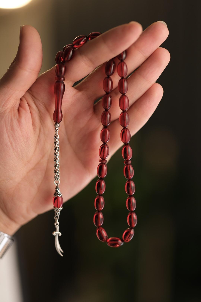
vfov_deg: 24.2
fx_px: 703
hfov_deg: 16.3
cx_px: 100
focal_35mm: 84
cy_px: 151
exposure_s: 1/100
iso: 200
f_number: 1.2
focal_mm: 56
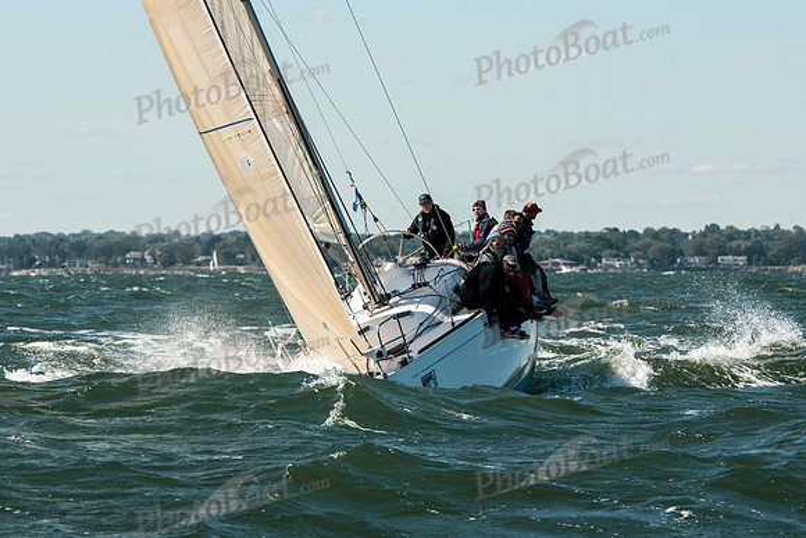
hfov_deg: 8.2
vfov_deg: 5.5
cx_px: 370
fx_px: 5640
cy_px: 289
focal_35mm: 252
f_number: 7.1
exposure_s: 1/800
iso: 200
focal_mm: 150
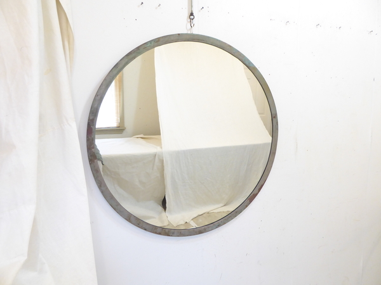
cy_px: 142
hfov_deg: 69.4
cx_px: 190
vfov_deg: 54.9
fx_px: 275
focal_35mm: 25
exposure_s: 1/15
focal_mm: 4.3
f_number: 3.3
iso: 400
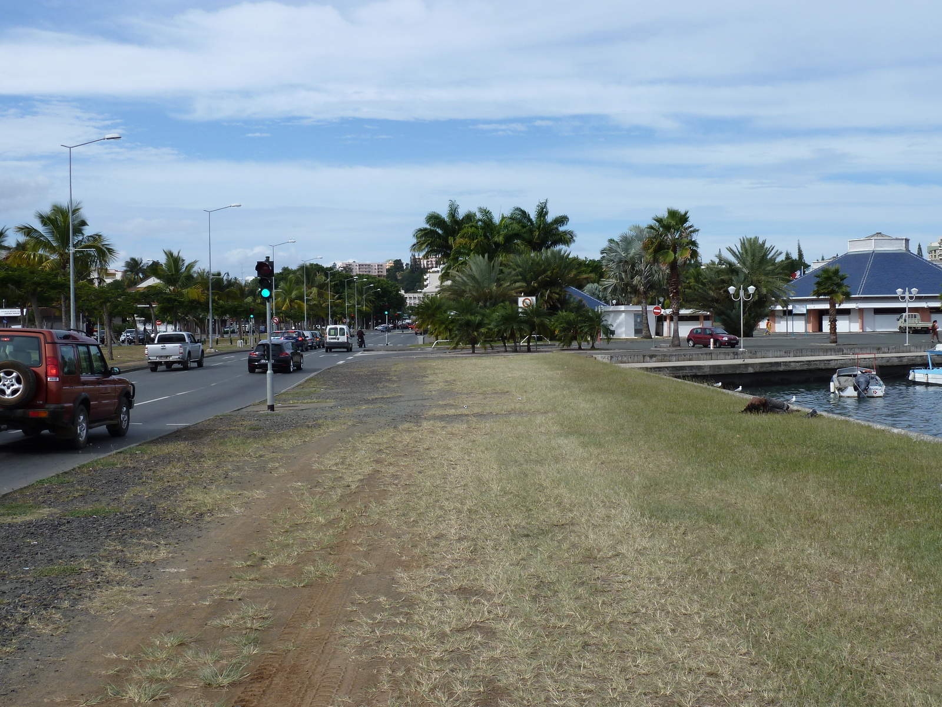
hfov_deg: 44.8
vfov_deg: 34.3
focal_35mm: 42
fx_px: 1143
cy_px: 354
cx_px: 471
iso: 80
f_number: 5
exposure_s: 1/400
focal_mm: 6.9
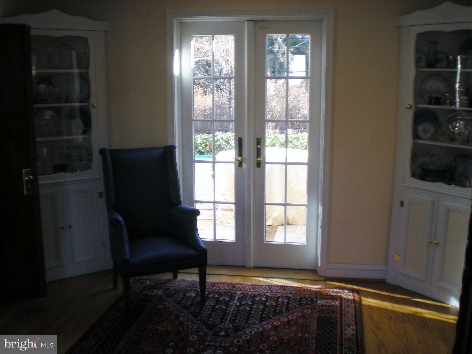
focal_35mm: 38
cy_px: 177
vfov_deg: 37.7
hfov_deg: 49.0
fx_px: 518
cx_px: 236
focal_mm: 6.3
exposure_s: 1/55
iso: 69
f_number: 3.1
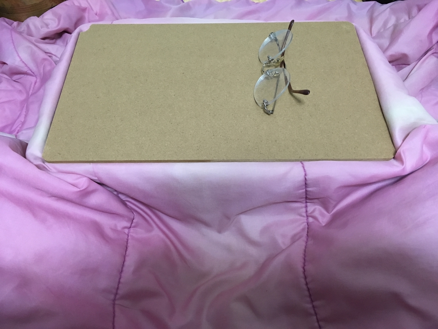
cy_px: 164
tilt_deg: -56.1
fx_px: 367
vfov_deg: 48.2
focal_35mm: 29
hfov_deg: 61.7
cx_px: 219
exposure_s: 1/30
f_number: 2.2
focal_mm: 4.15
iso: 160
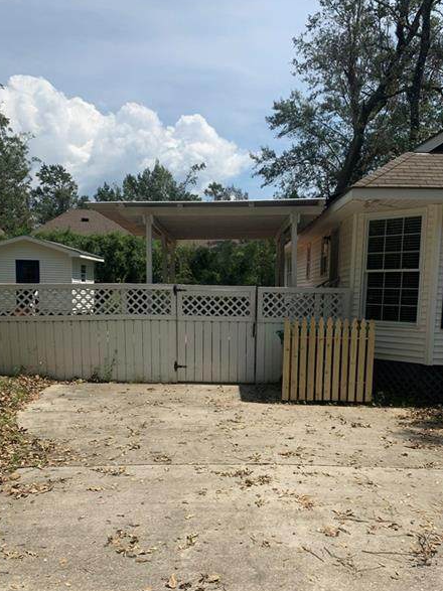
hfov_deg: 41.7
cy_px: 364
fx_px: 580
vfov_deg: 53.5
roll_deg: -1.4
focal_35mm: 34
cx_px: 249
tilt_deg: -6.9
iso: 25
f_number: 1.8
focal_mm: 4.25
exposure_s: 1/2611
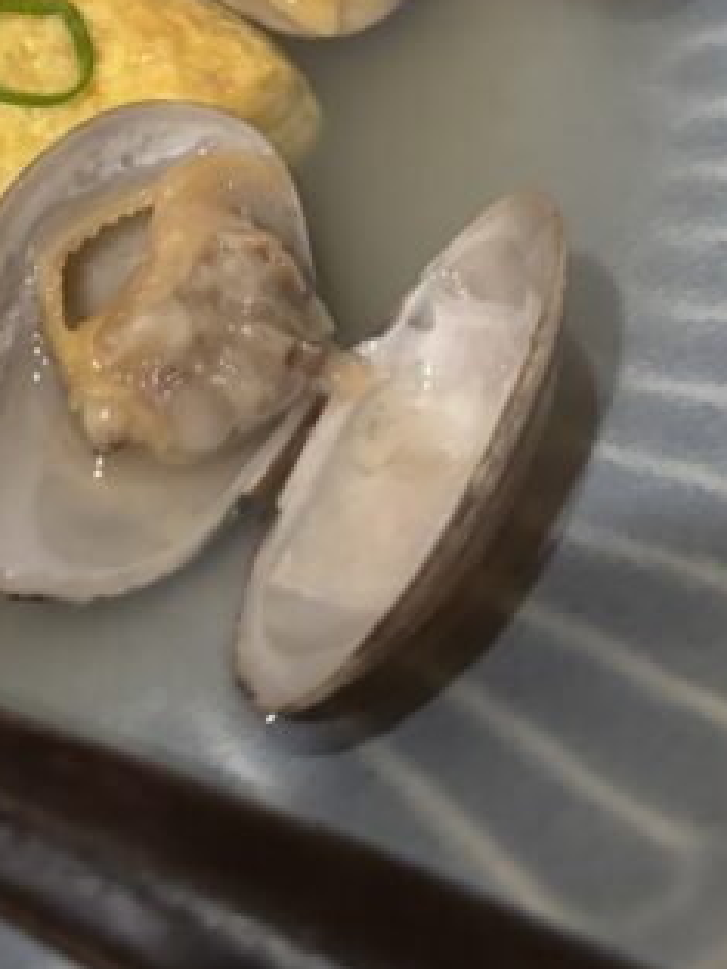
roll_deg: +10.0
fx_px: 2379
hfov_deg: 16.2
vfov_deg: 21.4
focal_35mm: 85
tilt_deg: -43.0
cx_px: -278
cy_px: -180
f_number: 1.6
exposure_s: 1/60
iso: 400
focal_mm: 5.96
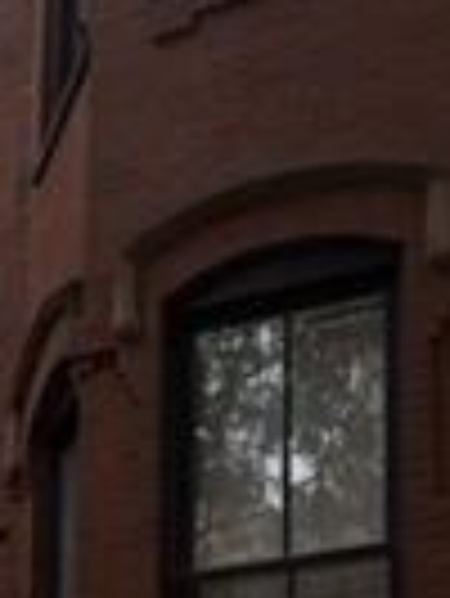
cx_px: 166
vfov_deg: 23.5
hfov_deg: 20.4
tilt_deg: +8.6
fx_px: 1246
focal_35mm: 72
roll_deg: -0.3
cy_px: 803
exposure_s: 1/1122
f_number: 1.78
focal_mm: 6.76
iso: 80
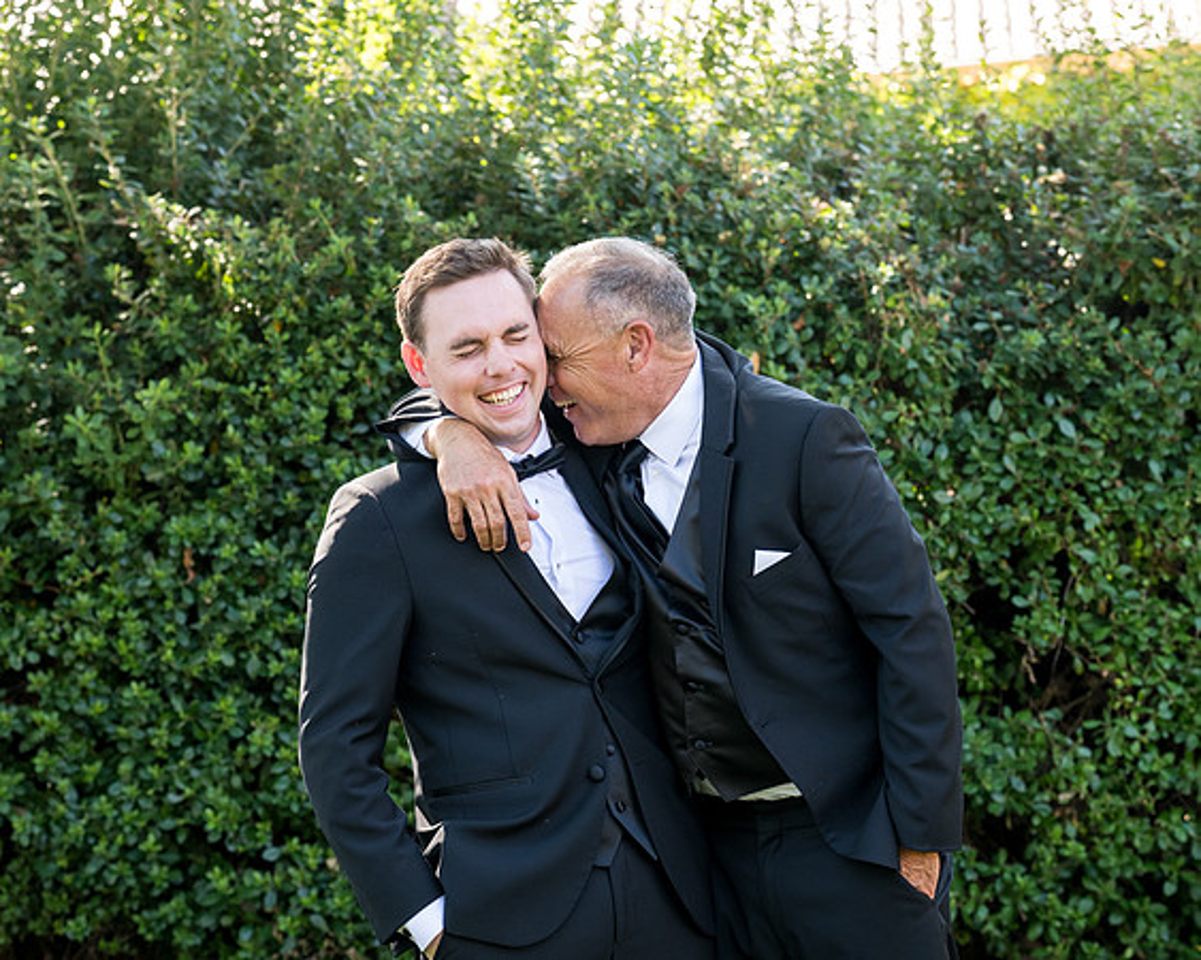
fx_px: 3423
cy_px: 405
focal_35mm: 96
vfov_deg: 16.0
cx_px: 679
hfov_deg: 19.9
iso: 800
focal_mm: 74
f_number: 4.5
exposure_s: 1/320
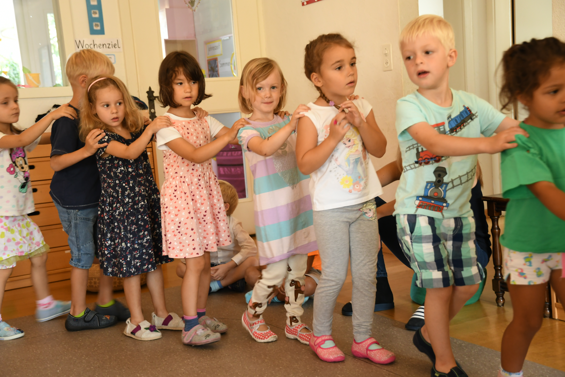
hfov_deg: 41.1
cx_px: 282
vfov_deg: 28.1
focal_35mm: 48
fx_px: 753
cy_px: 188
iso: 720
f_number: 3.2
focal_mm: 32
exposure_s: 1/50
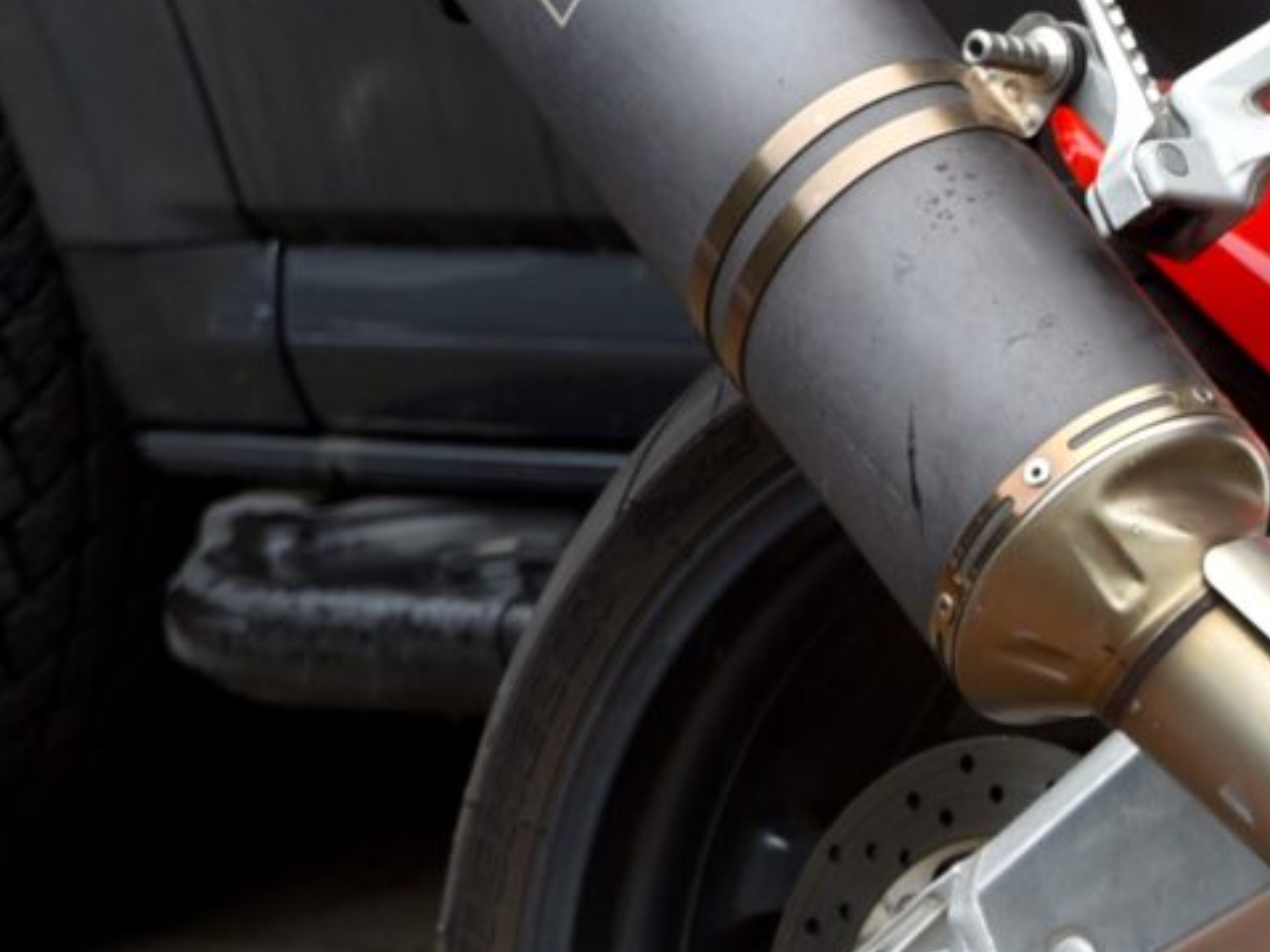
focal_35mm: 287
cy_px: 448
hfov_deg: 6.5
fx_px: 10530
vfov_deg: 5.2
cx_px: 3119
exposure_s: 1/80
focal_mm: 56
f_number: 4.5
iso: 100
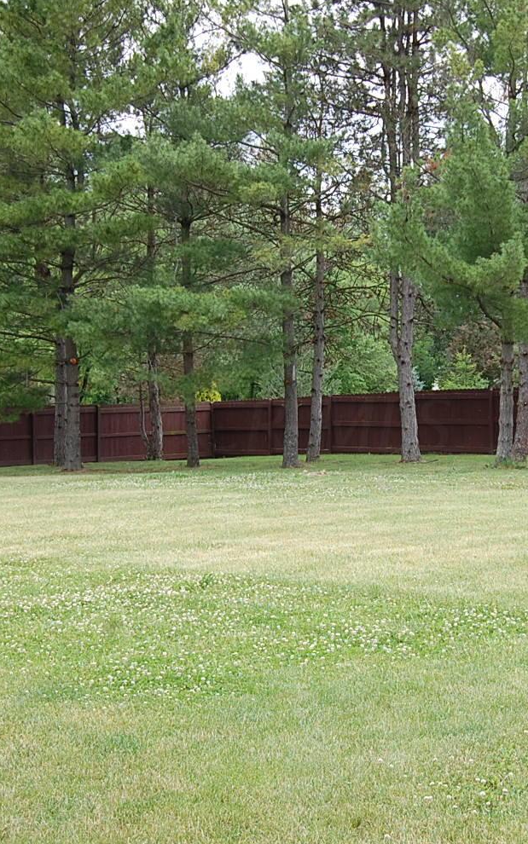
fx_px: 1496
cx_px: 324
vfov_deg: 31.5
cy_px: 425
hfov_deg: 20.0
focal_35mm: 65
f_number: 6.3
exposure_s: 1/160
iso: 200
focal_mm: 28
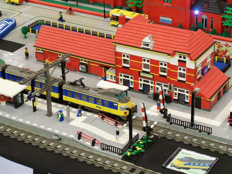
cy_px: 76
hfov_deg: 22.0
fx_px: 596
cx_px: 122
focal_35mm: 89
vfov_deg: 16.6
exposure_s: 1/3
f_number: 3.2
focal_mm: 12.4
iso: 80
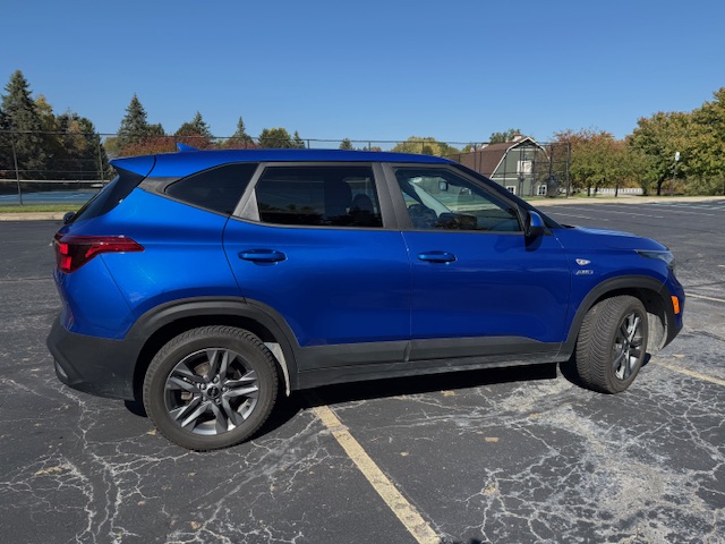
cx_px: 362
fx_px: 503
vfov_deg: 56.8
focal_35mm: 24
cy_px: 272
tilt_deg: -10.4
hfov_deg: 71.6
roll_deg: -0.2
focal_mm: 6.76
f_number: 1.78
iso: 100
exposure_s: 1/4673
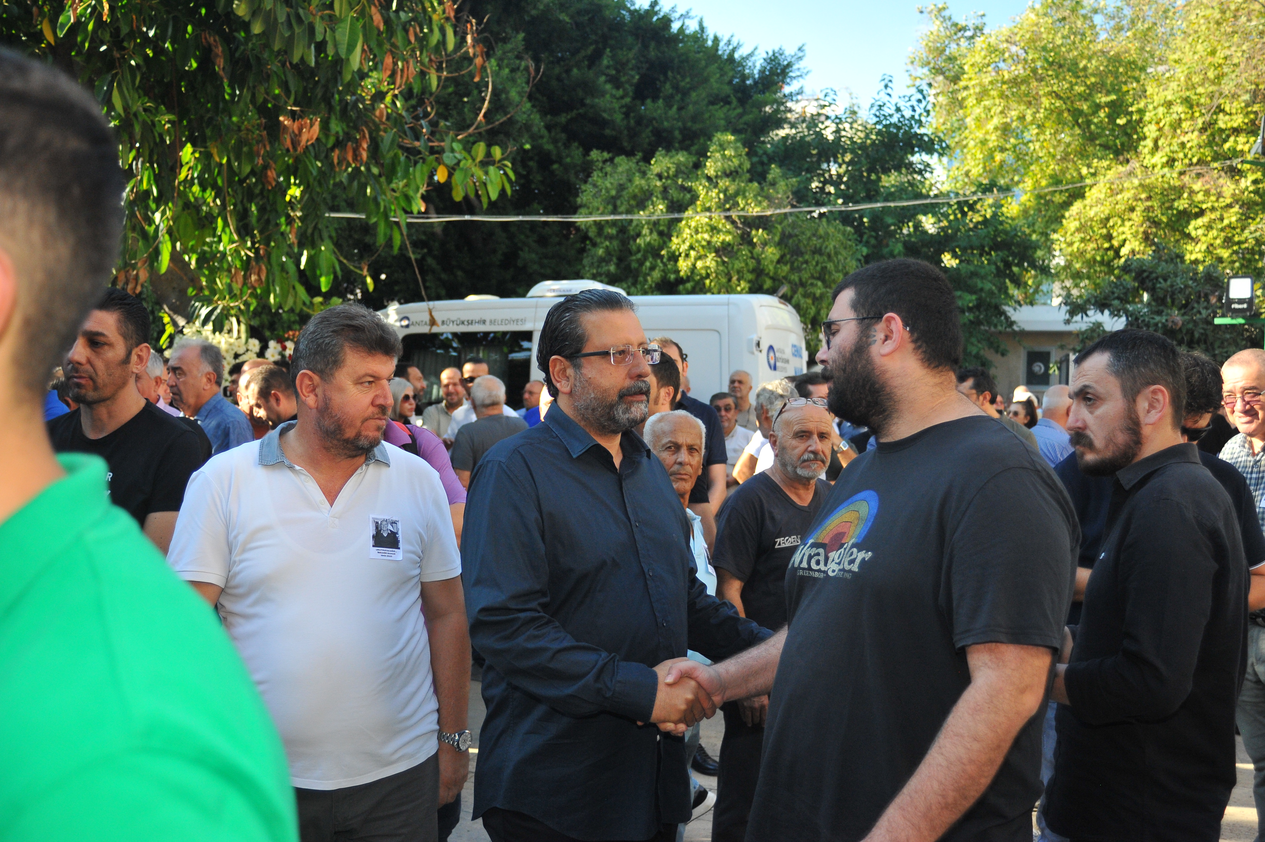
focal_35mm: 34
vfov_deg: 38.8
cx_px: 632
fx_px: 1194
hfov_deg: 55.8
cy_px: 421
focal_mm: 34
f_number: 5
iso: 2000
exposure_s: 1/3200
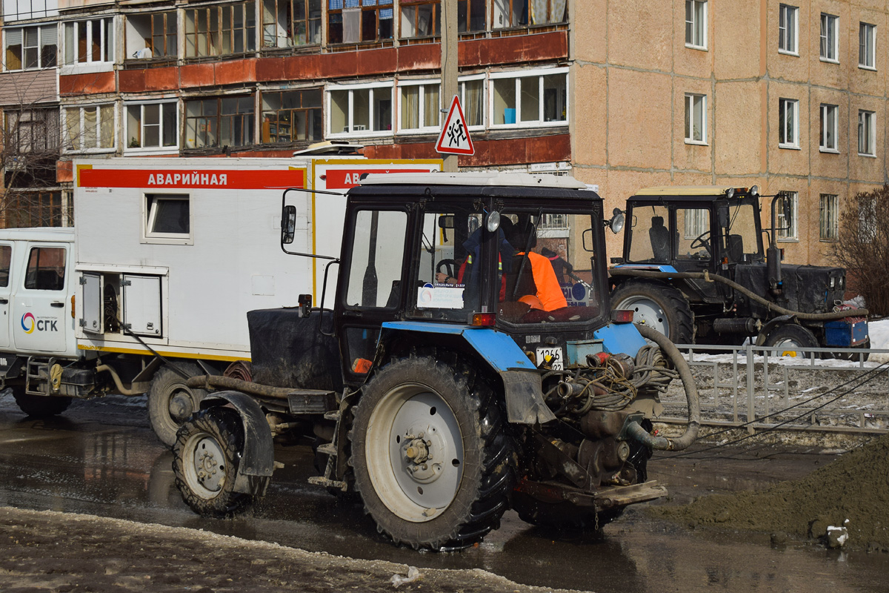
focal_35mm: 68
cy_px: 296
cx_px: 444
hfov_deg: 29.9
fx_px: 1667
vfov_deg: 20.2
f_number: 5
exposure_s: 1/1000
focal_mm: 45
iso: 100
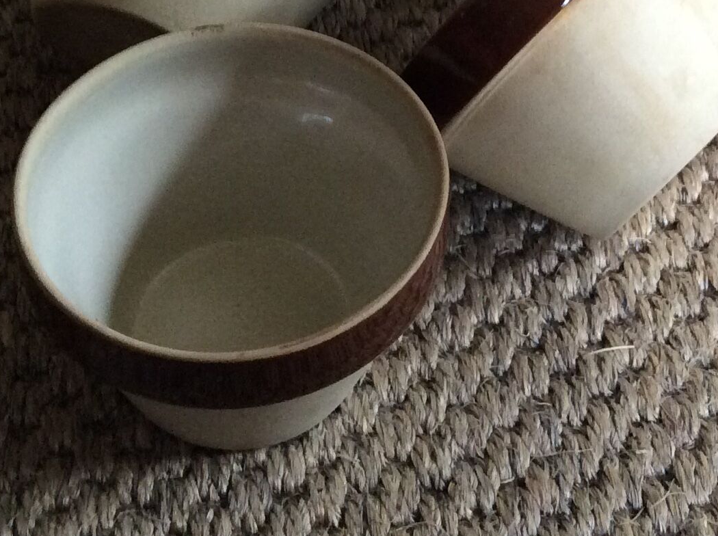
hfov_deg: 24.7
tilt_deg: -44.8
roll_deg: -0.9
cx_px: 422
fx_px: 1636
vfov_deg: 18.3
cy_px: 36
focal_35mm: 79
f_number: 2.4
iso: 200
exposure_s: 1/25
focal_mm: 3.3
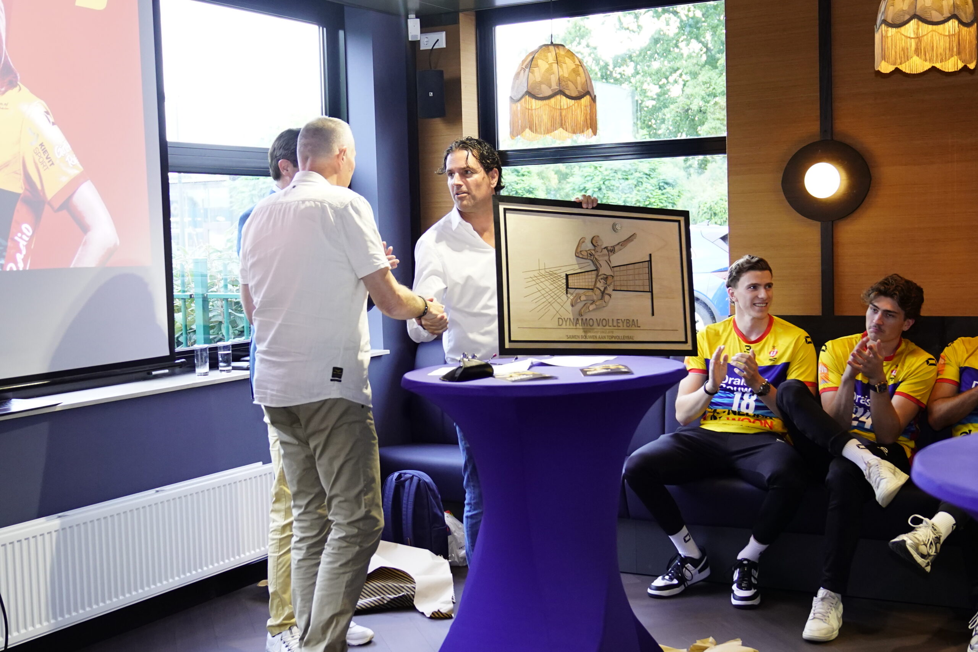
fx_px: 1250
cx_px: 489
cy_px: 326
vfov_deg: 29.2
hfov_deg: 42.7
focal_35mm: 46
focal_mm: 31
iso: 2500
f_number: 3.2
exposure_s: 1/250
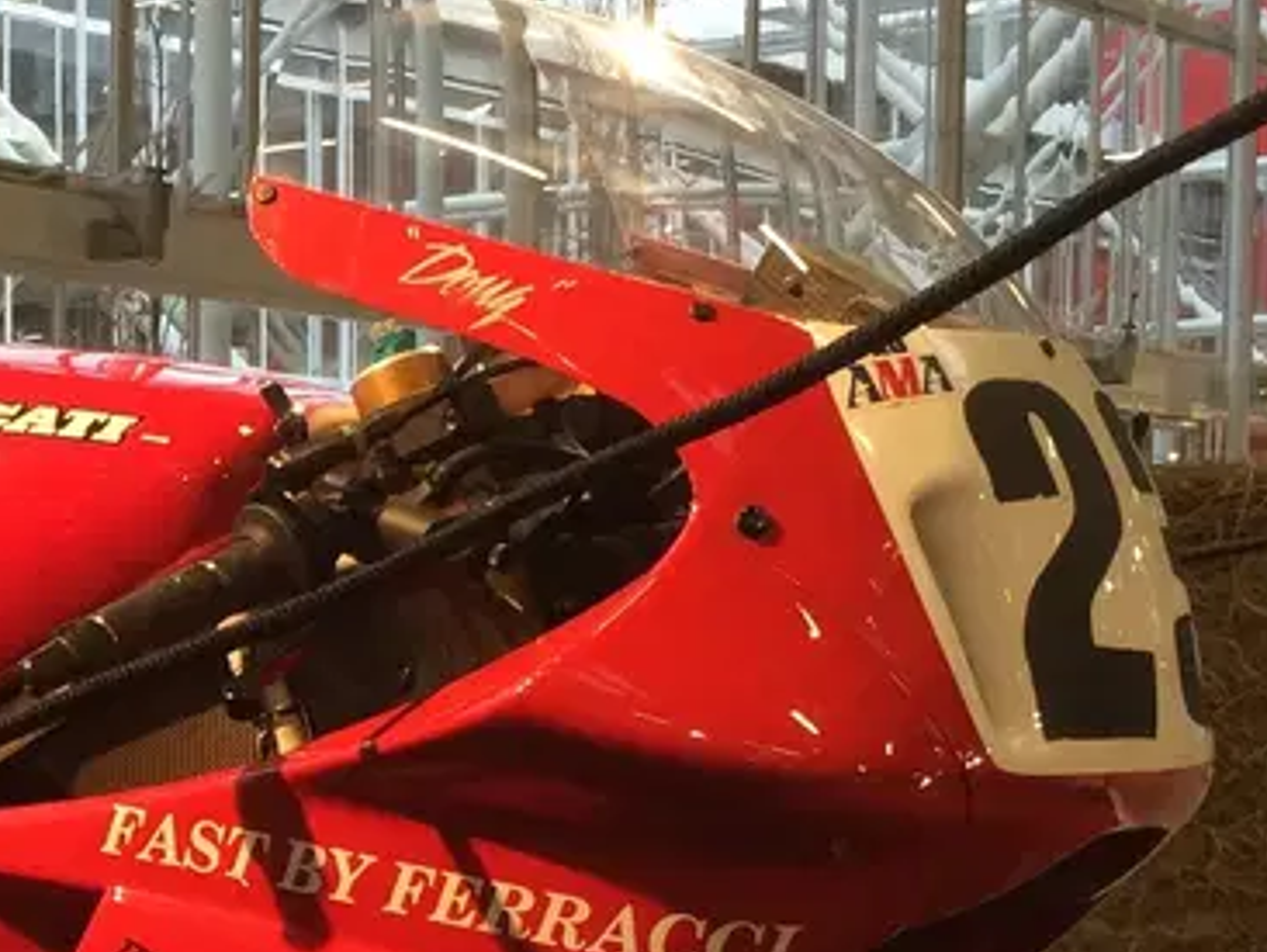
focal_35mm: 95
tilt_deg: -4.9
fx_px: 3479
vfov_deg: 15.3
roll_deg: +1.5
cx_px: -350
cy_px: 942
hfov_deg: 19.2
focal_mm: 4.15
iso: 40
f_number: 2.2
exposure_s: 1/30
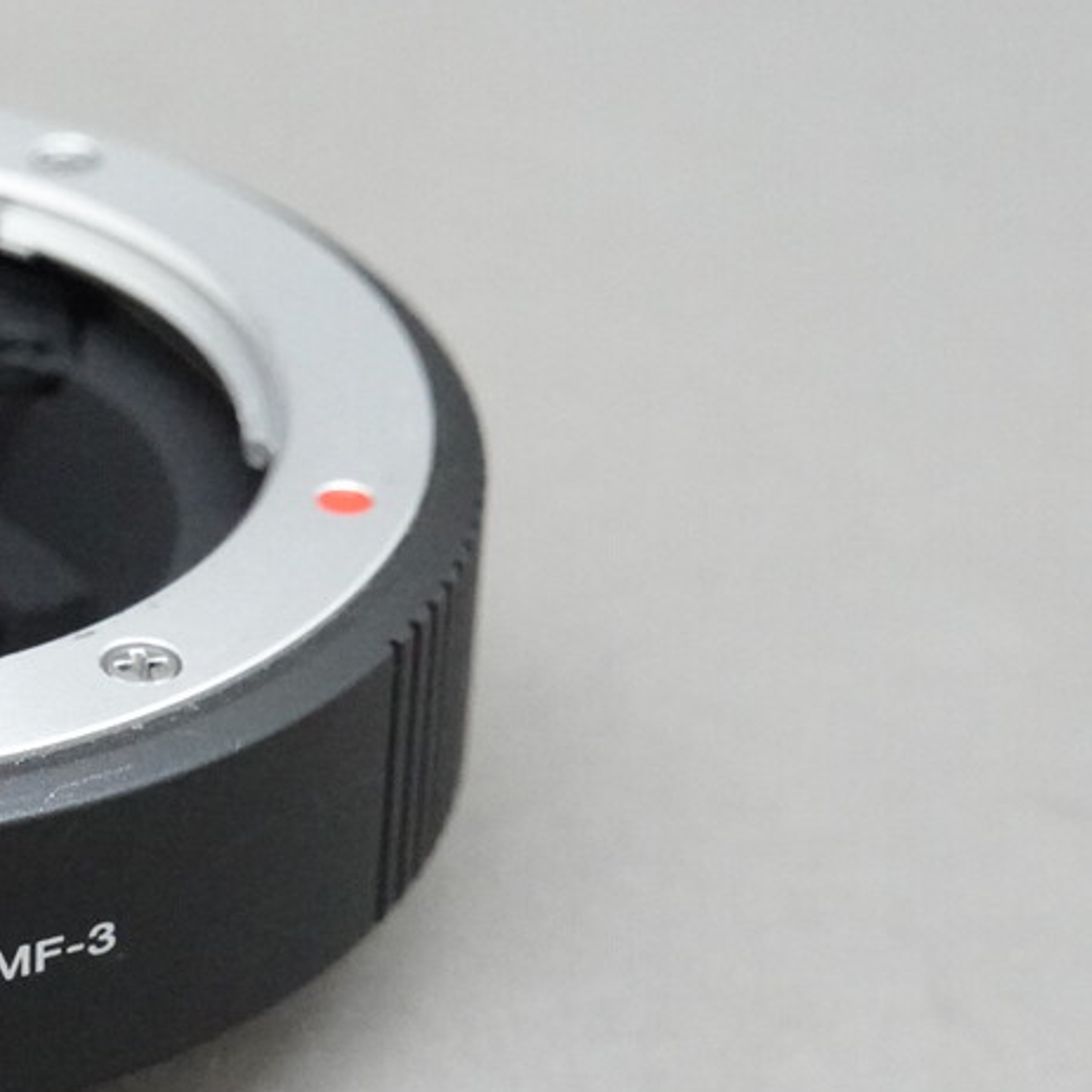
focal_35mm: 141
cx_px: -189
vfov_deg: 12.4
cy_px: 670
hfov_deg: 12.1
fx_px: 5032
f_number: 5.6
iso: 3200
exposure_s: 1/80
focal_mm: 23.39
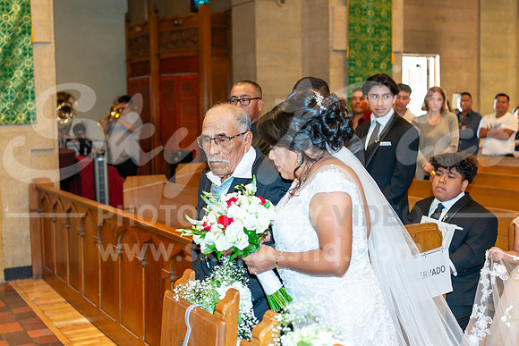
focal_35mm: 51
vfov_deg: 26.4
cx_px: 236
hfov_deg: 38.7
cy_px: 166
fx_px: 738
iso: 800
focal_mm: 45
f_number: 2.8
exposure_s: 1/125
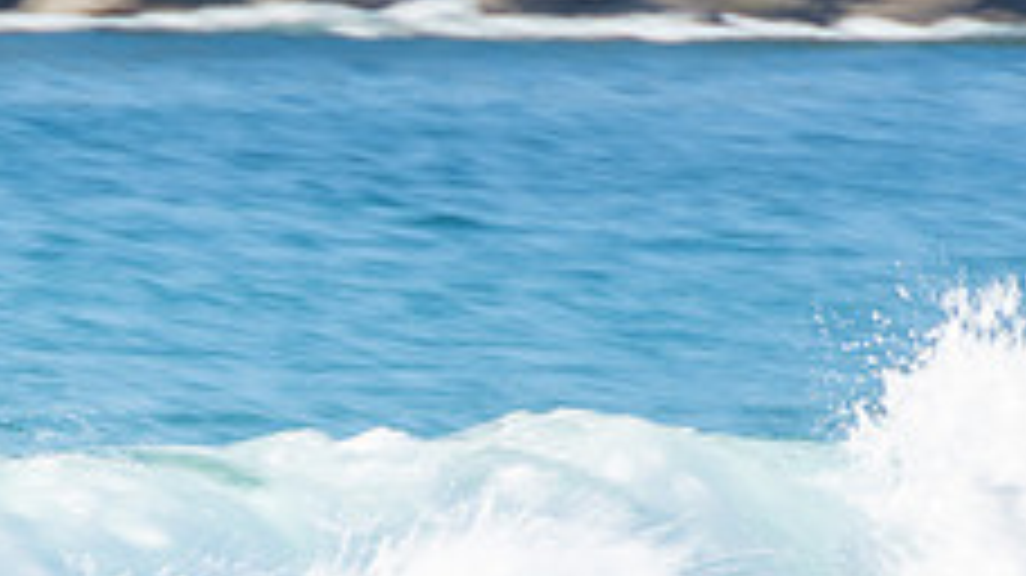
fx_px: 43563
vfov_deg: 0.8
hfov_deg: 1.3
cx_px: -189
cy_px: 700
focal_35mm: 1602
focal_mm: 400
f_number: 18
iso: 100
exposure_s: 1/30
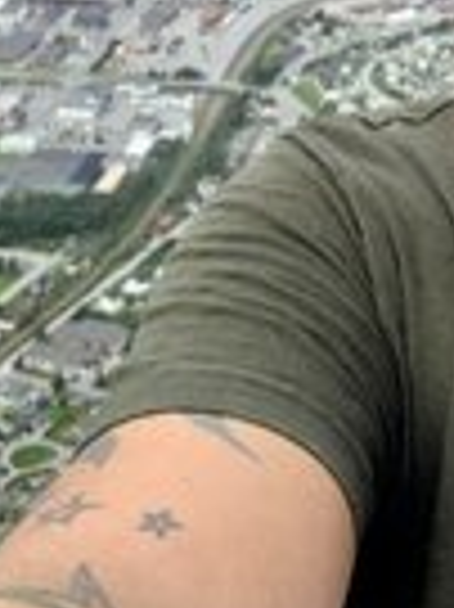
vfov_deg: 20.2
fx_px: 1611
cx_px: 557
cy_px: -92
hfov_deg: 15.4
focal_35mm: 92
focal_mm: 2.87
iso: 16
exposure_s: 1/126
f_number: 2.2
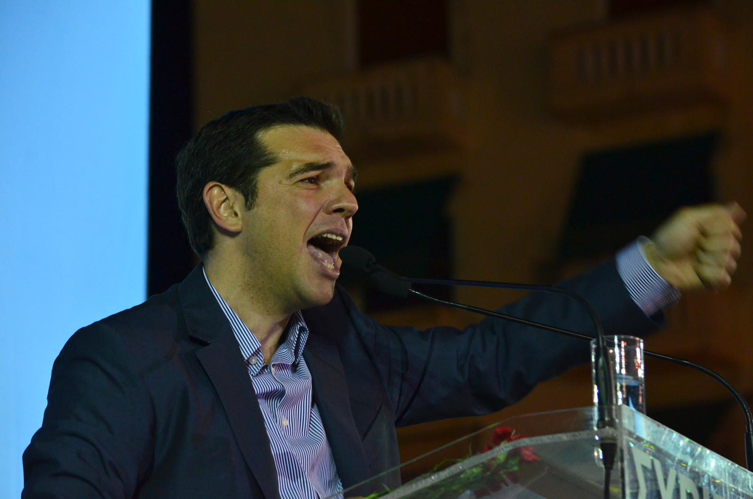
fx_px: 4071
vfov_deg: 7.0
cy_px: 250
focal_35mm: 195
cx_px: 376
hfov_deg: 10.6
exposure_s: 1/100
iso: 1600
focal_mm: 130
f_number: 7.1
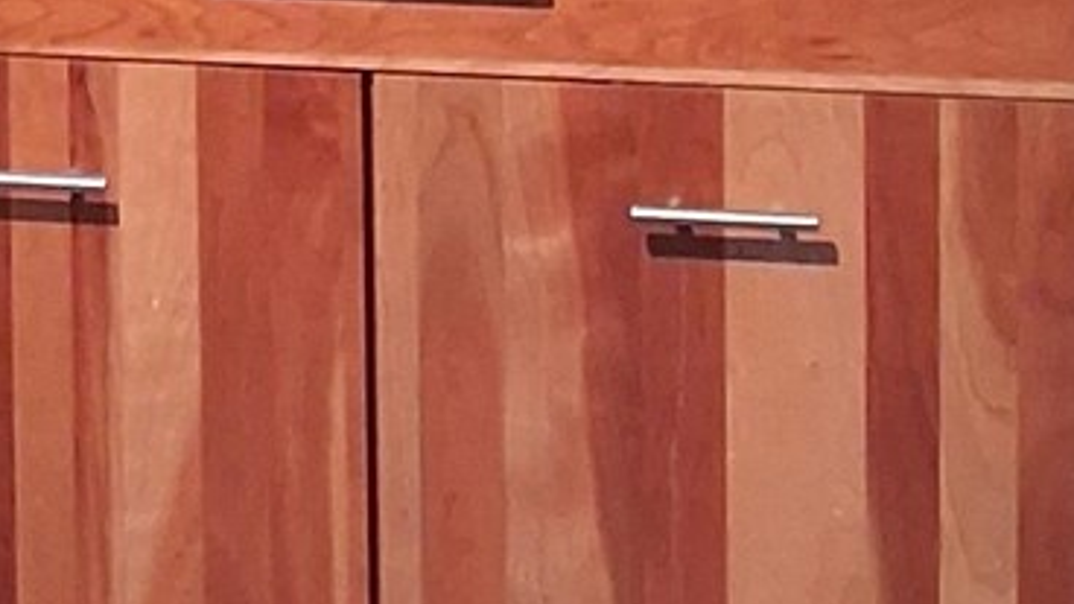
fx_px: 5240
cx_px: -689
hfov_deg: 11.1
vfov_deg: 6.4
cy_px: -586
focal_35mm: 184
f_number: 1.8
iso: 400
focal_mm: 4
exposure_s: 1/33
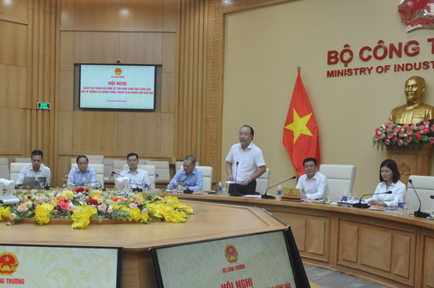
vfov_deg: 28.5
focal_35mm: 47
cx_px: 168
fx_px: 566
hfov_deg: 41.7
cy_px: 178
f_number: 5.6
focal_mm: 22
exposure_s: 1/125
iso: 800
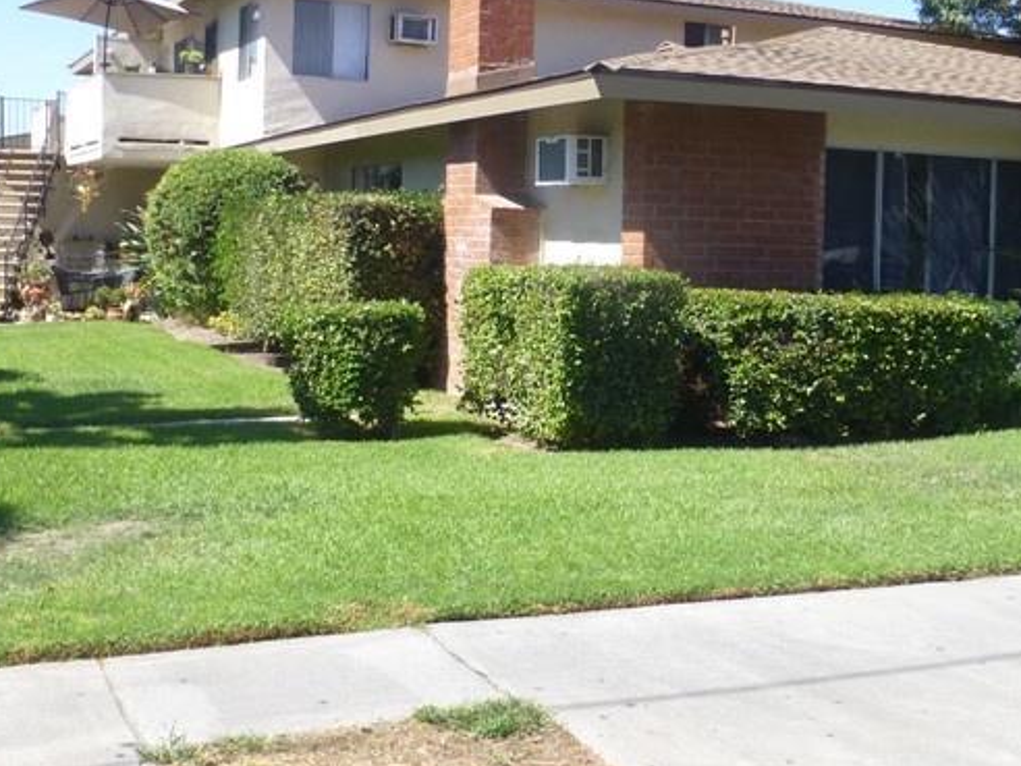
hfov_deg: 38.1
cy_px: 255
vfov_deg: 28.9
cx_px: 604
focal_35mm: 50
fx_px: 1475
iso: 100
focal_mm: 4.3
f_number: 4
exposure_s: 1/400
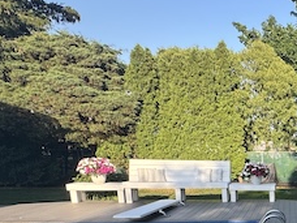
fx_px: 343
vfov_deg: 33.4
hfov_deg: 34.4
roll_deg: -2.2
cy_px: 215
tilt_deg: -11.2
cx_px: 379
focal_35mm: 40
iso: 40
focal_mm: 2.22
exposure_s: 1/308
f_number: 2.2
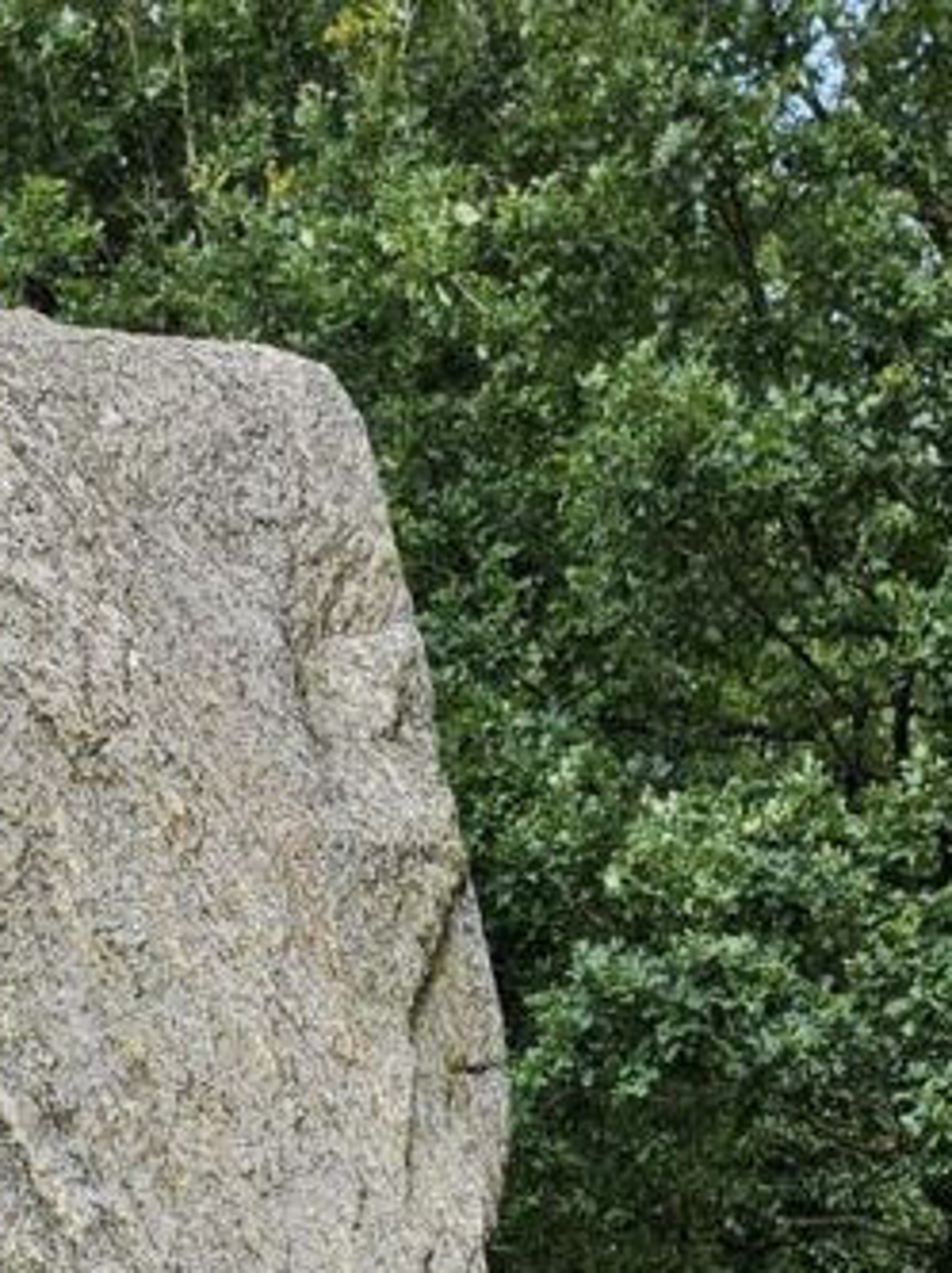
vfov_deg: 19.0
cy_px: 2171
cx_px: 195
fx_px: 3049
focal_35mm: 83
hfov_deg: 17.6
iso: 50
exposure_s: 1/719
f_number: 1.8
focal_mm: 5.4
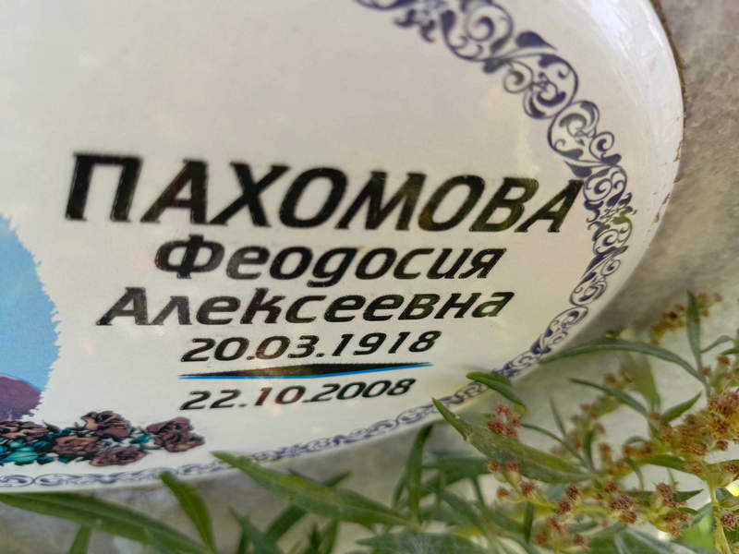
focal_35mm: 25
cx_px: 370
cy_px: 277
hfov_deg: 69.4
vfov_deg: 54.9
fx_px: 534
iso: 112
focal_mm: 4.76
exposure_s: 1/140
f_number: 1.69
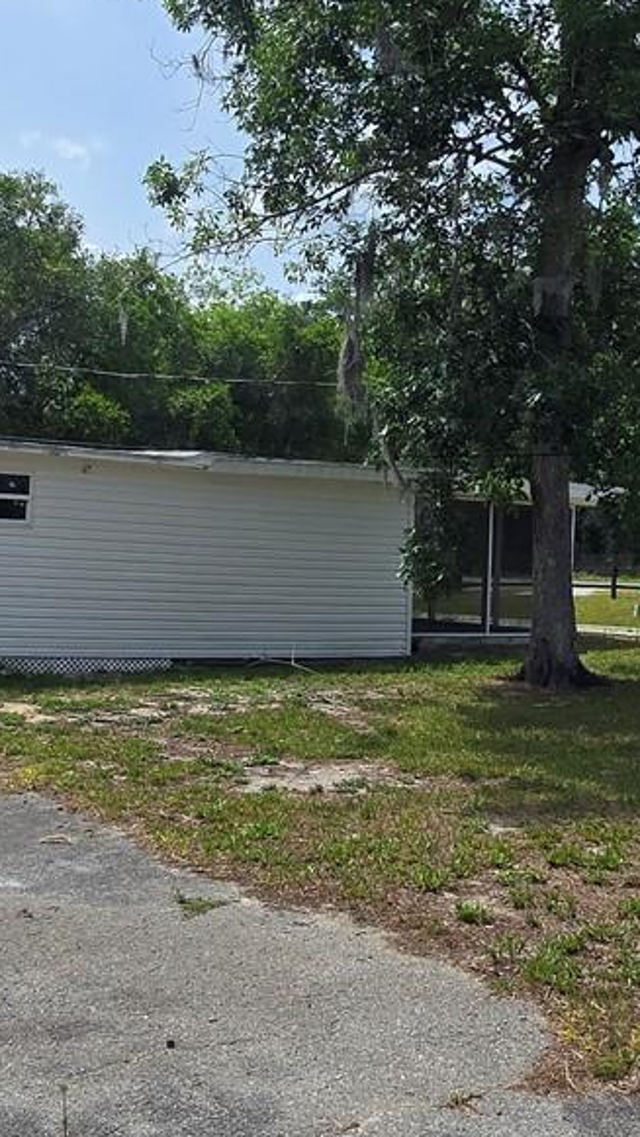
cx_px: 368
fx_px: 1176
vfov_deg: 51.6
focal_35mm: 39
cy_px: 566
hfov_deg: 30.4
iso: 50
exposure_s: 1/2671
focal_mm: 2.2
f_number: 2.2
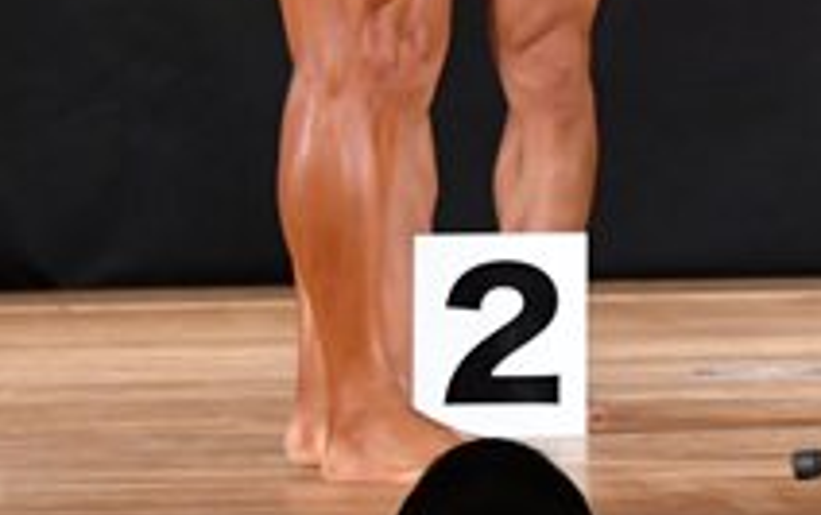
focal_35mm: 752
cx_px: 846
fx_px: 16844
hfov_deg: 2.8
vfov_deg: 1.8
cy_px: -240
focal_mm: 135
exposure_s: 1/400
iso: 4000
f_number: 5.6
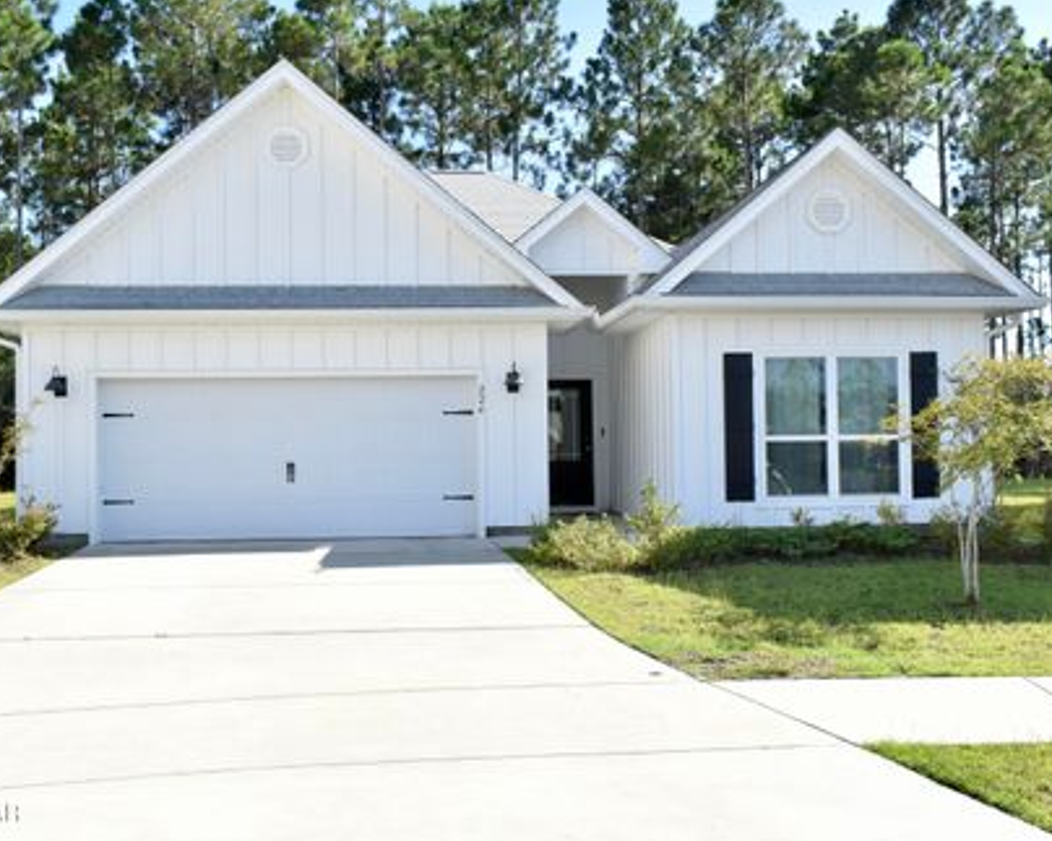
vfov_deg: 40.5
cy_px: 418
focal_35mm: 37
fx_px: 1139
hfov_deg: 49.6
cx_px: 529
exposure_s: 1/500
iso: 800
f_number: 11
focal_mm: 21
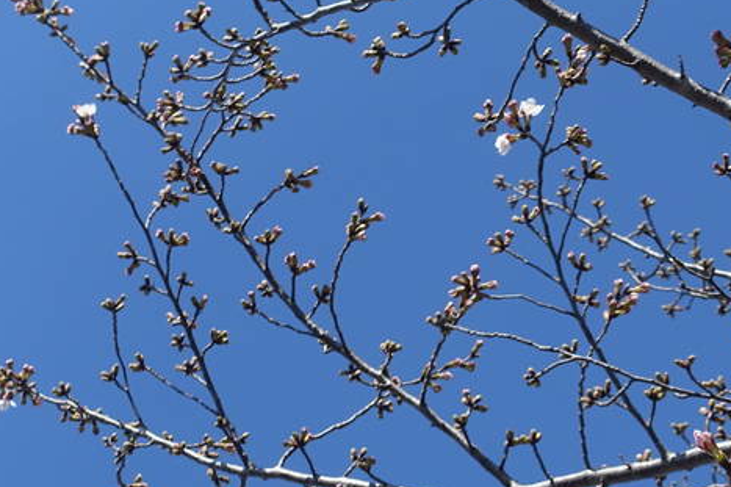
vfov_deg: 7.6
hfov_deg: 11.4
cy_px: 581
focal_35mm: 180
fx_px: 3654
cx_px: 656
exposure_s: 1/500
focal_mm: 25.7
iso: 125
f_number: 5.6
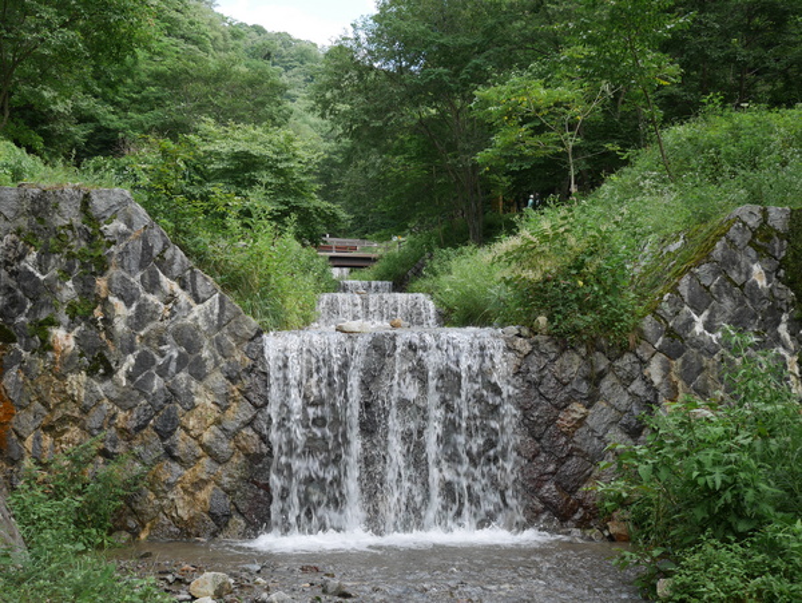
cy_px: 302
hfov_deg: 42.9
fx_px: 1020
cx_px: 401
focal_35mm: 44
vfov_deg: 32.9
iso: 200
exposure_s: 1/125
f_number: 4.9
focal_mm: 22
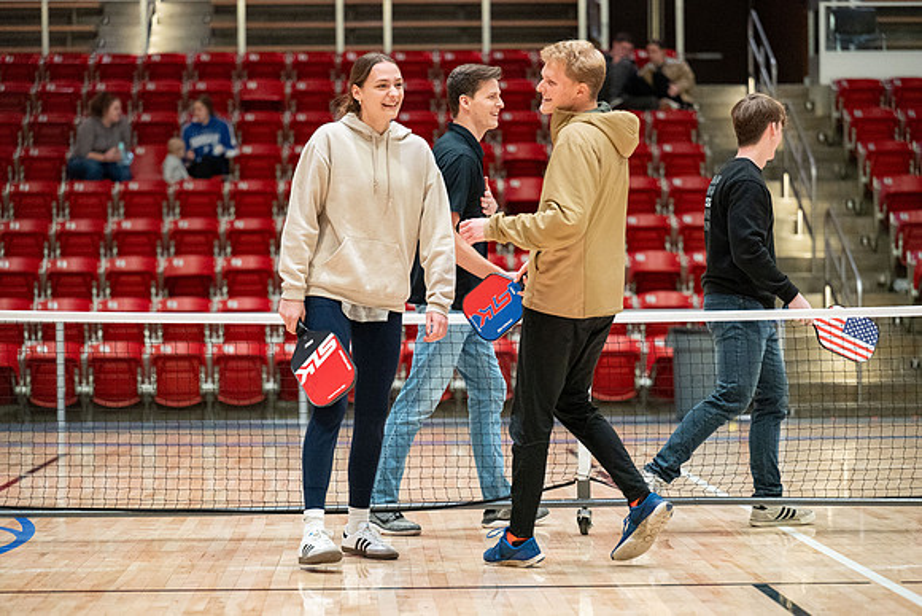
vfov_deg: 11.4
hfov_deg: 17.1
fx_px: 3073
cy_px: 308
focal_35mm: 120
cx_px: 461
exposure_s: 1/500
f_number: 2.8
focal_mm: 115
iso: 5000
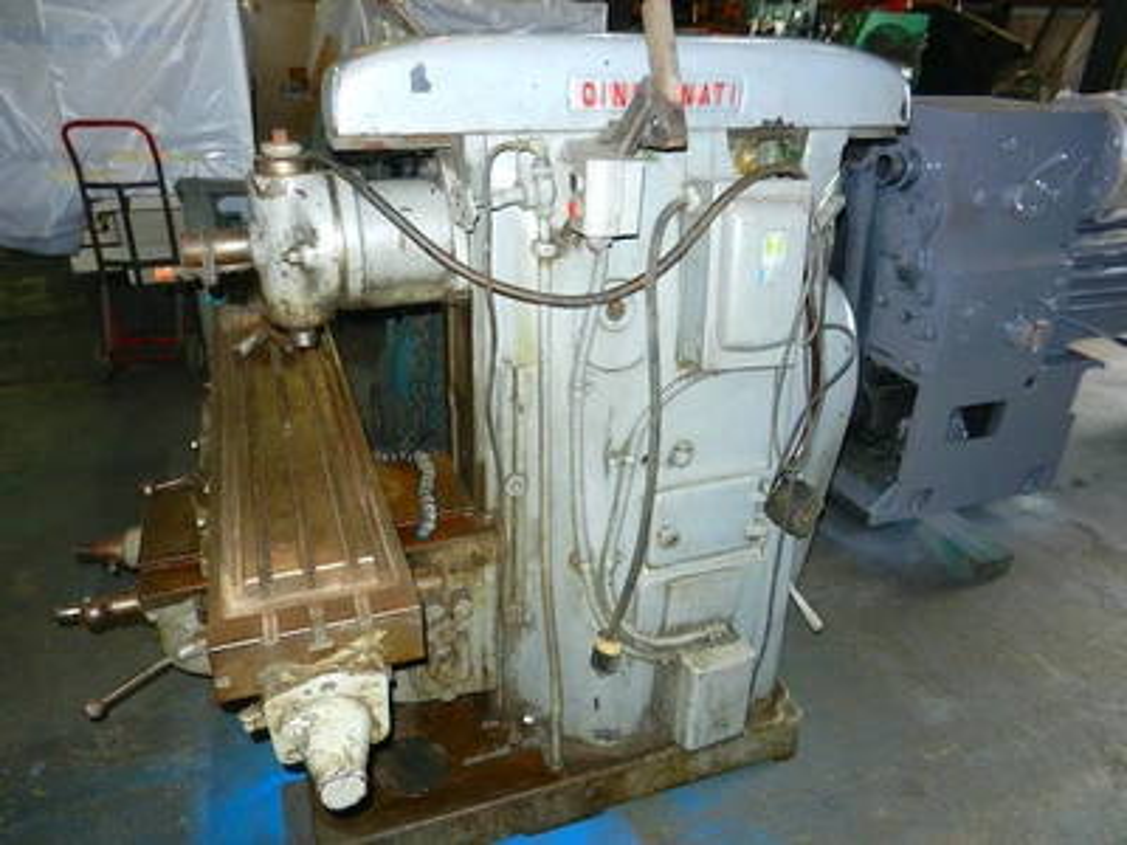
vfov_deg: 54.9
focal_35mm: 25
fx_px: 814
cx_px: 564
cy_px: 422
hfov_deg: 69.4
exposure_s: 1/30
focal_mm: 4.5
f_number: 3.5
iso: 280
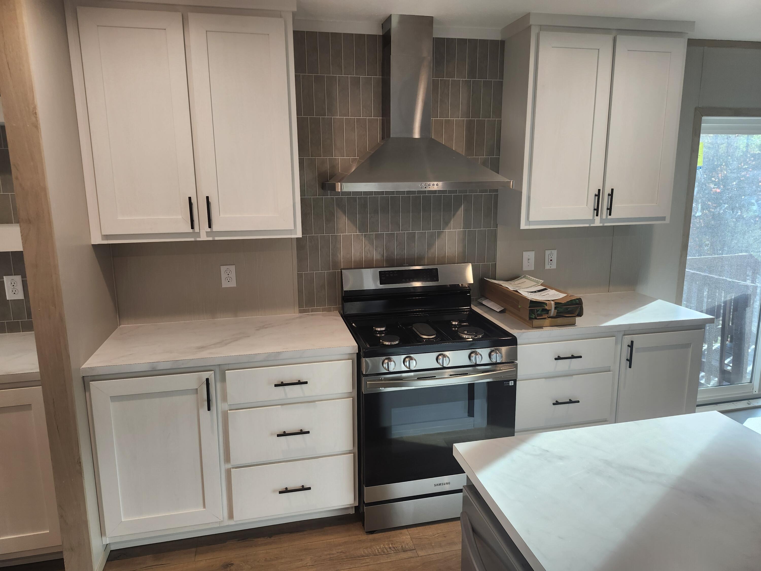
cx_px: 380
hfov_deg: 73.9
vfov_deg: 58.9
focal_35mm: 23
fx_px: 506
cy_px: 286
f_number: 1.8
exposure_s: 1/120
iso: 125
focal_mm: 5.54
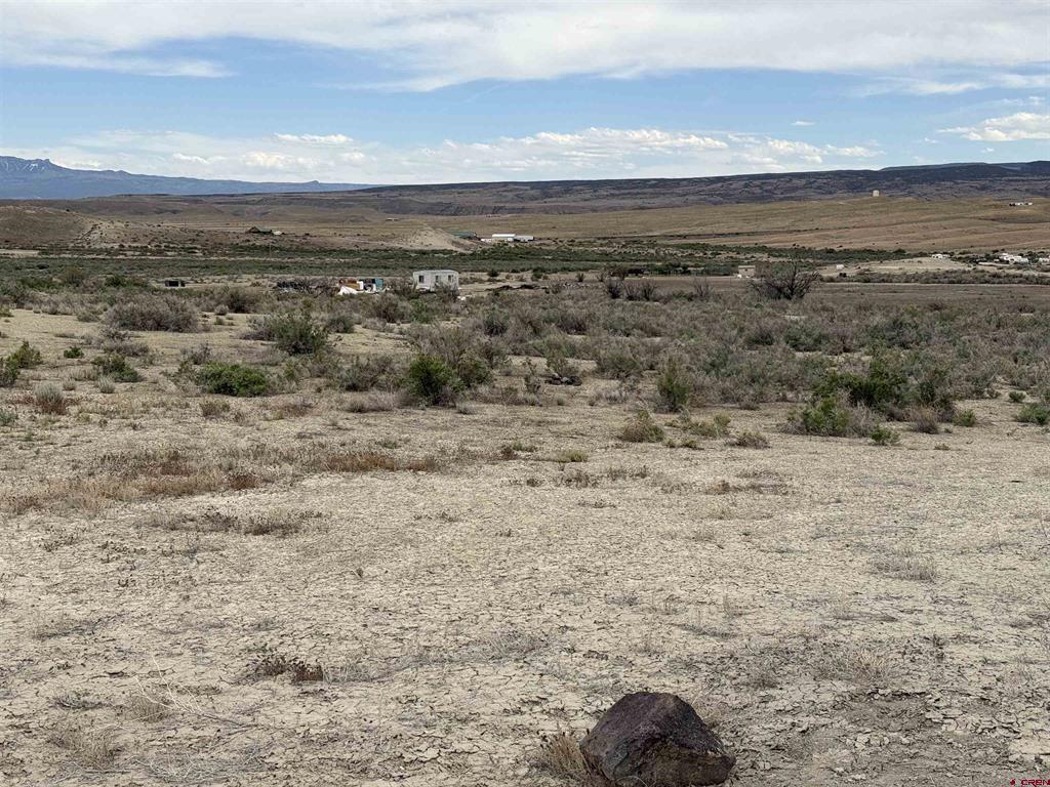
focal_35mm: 48
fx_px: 1456
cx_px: 525
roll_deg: -0.2
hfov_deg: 39.7
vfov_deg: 30.3
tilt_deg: -5.9
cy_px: 394
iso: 80
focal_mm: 6.76
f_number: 1.78
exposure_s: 1/4098
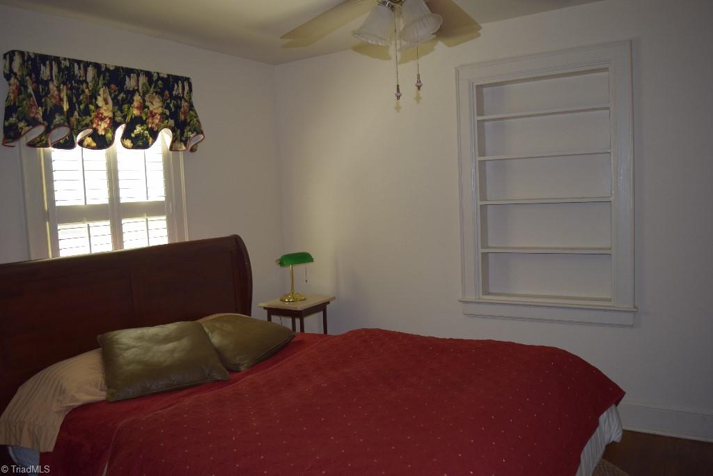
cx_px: 356
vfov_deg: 47.9
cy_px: 238
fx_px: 535
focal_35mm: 27
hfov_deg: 67.4
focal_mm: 18
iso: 400
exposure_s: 1/30
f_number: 3.5
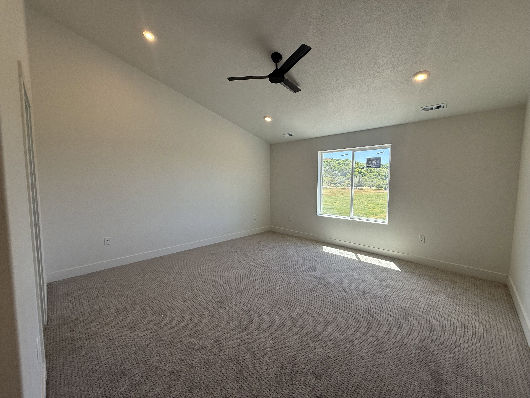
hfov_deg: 102.1
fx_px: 214
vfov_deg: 85.7
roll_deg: -0.2
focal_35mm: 14
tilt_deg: -3.9
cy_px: 199
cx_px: 265
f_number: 2.2
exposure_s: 1/254
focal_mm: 2.22
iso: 64
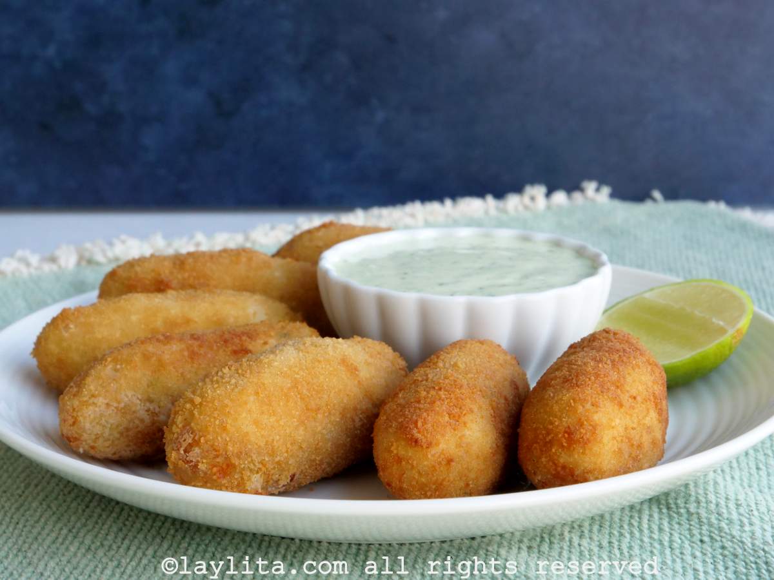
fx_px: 1789
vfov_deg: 18.4
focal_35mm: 80
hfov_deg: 24.4
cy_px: 290
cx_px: 387
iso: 1600
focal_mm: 40
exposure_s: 1/100
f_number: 11
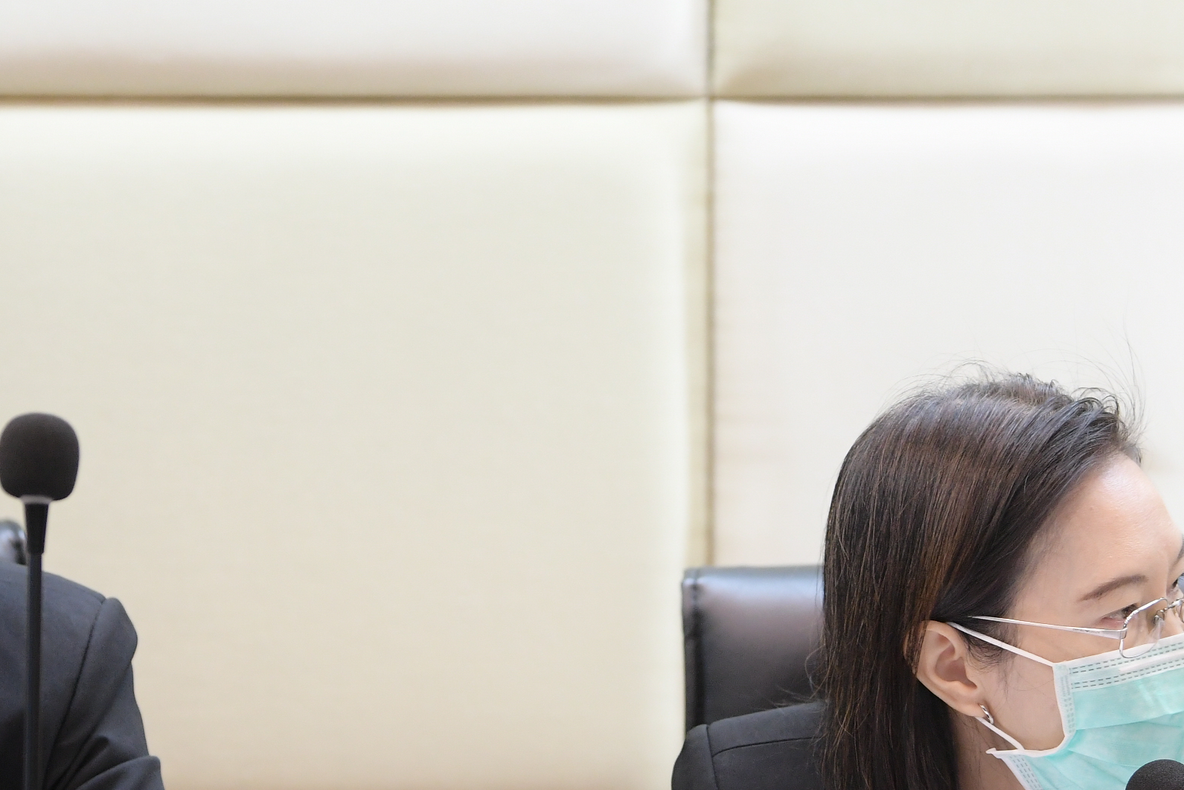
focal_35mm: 301
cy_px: 474
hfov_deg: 6.8
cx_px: 640
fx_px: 9900
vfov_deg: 4.6
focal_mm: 116
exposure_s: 1/160
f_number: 2.8
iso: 1600
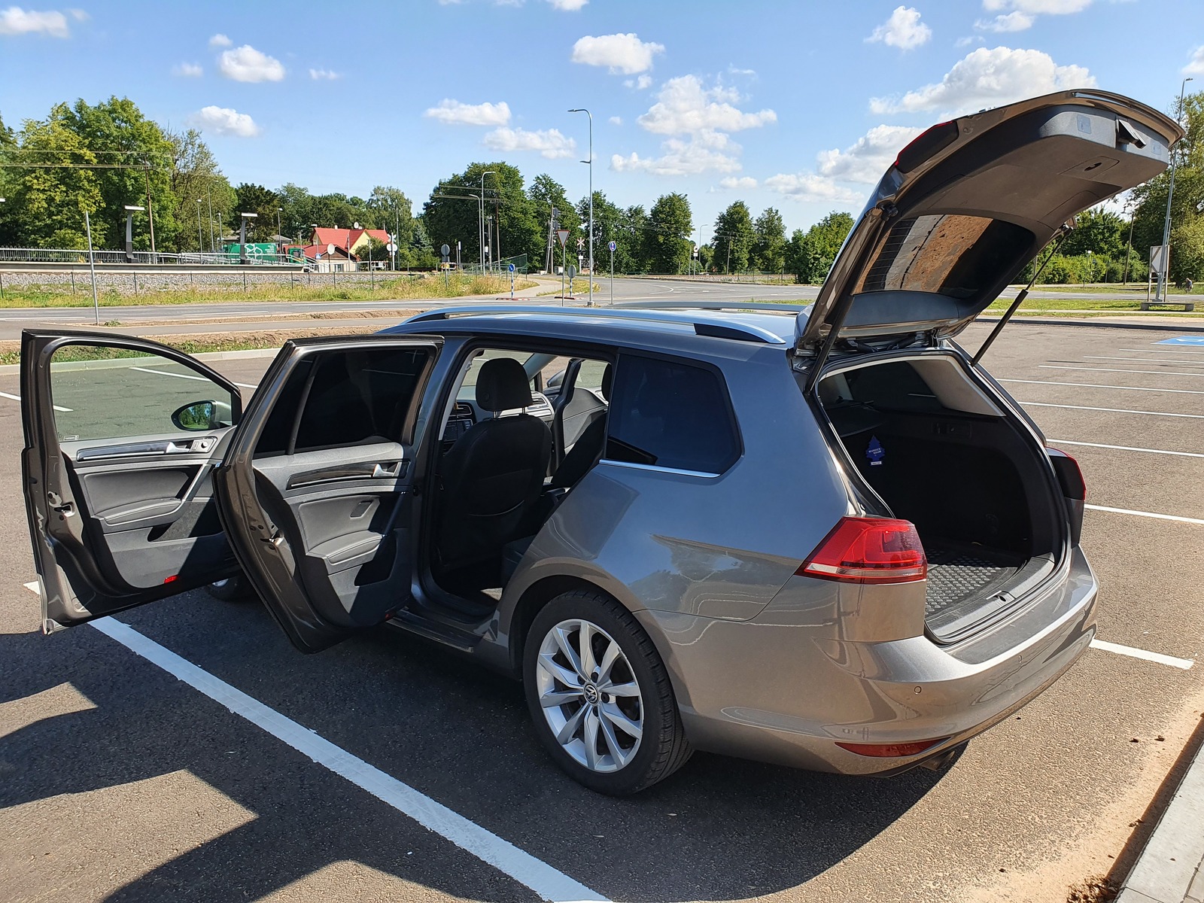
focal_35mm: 26
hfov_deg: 67.3
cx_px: 602
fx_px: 904
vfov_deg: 53.1
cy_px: 452
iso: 50
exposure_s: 1/1010
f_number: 2.4
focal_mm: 4.32
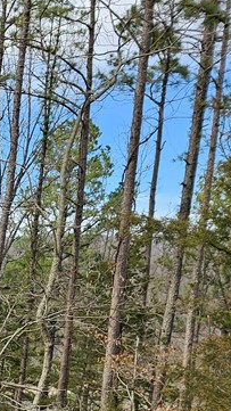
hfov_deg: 12.7
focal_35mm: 71
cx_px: -343
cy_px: 408
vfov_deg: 28.0
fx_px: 773
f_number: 1.7
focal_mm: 6.3
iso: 10
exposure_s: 1/305
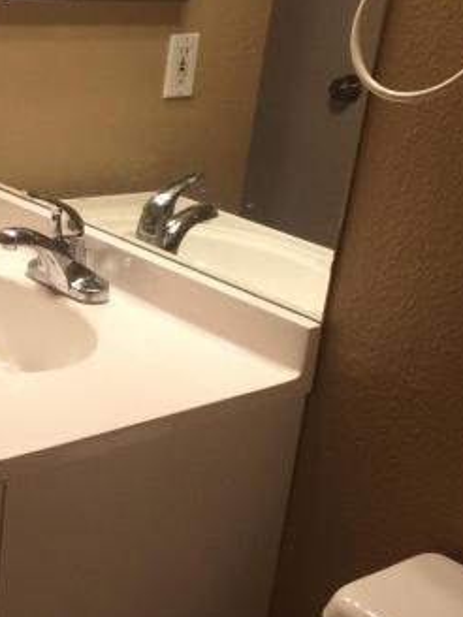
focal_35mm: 68
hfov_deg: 21.0
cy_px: 399
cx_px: 9
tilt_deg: -25.2
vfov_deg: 28.4
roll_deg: -1.7
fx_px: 1213
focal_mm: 4.15
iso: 100
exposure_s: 1/30
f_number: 2.2
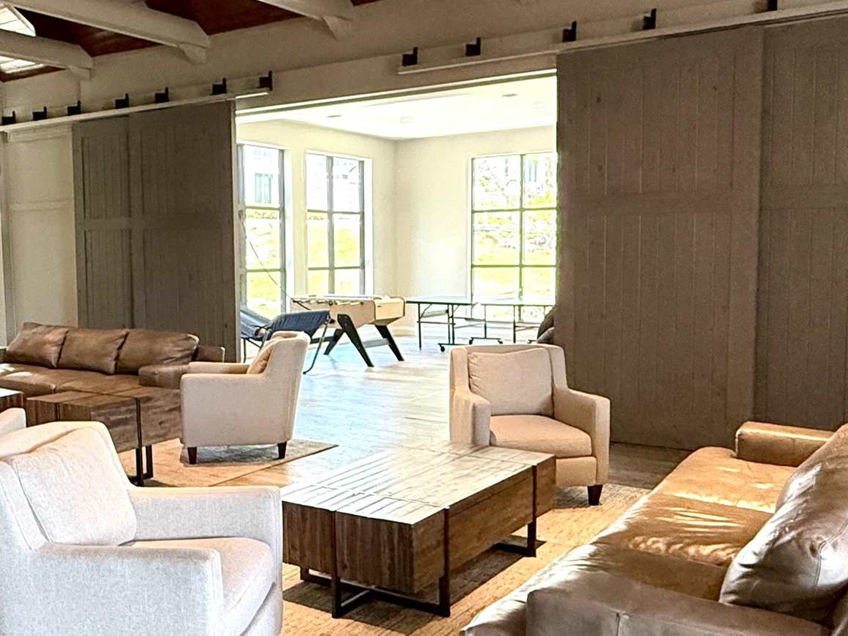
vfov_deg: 38.7
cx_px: 352
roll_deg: +0.4
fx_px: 907
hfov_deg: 49.9
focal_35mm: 37
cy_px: 337
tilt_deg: -4.6
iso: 400
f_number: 2.2
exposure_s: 1/120
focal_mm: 2.22
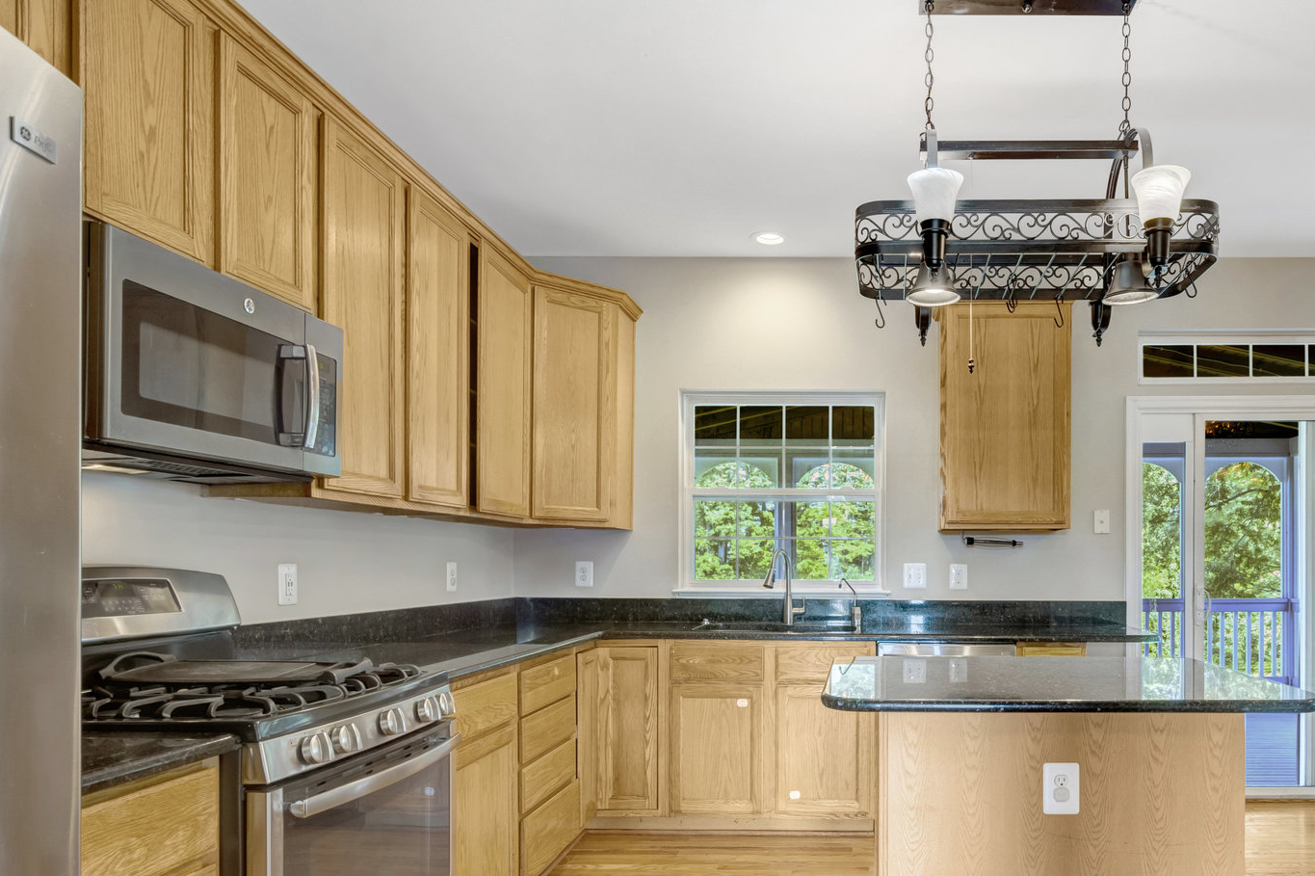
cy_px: 572
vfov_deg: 52.2
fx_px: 876
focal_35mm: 24
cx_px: 866
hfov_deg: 71.8
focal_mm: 16
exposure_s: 1/30
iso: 1250
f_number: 8
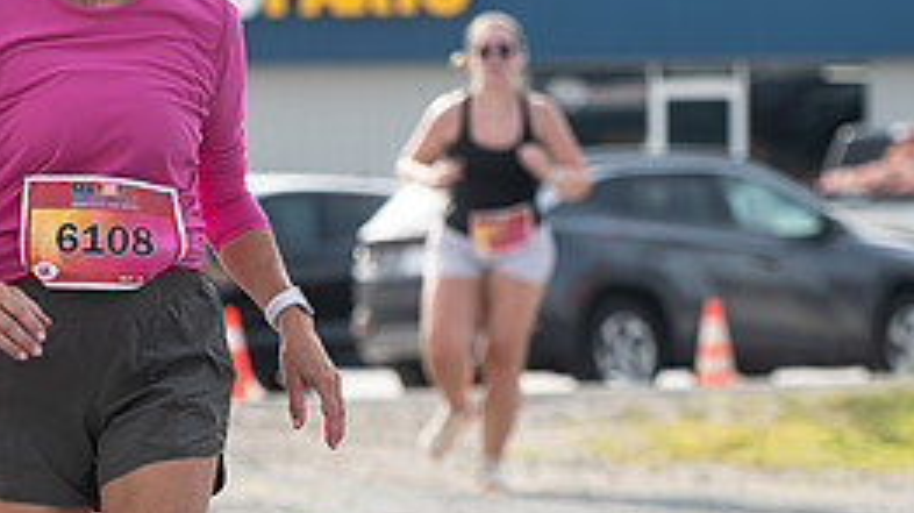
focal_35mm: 348
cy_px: 215
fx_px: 8429
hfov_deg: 6.2
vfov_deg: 3.5
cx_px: 3
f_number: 4.5
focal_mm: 105
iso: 250
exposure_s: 1/1250
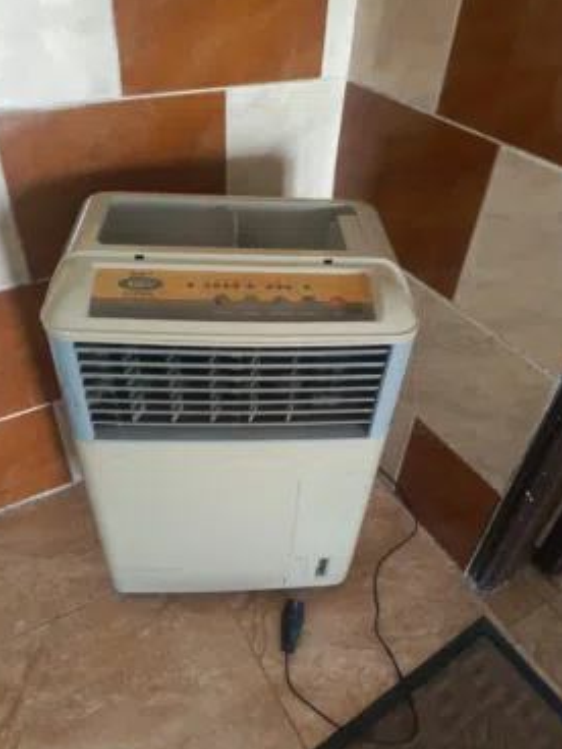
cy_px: 391
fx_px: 541
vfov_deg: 69.4
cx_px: 277
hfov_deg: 54.9
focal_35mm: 25
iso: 2814
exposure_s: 1/33.3
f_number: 1.75
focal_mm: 5.25
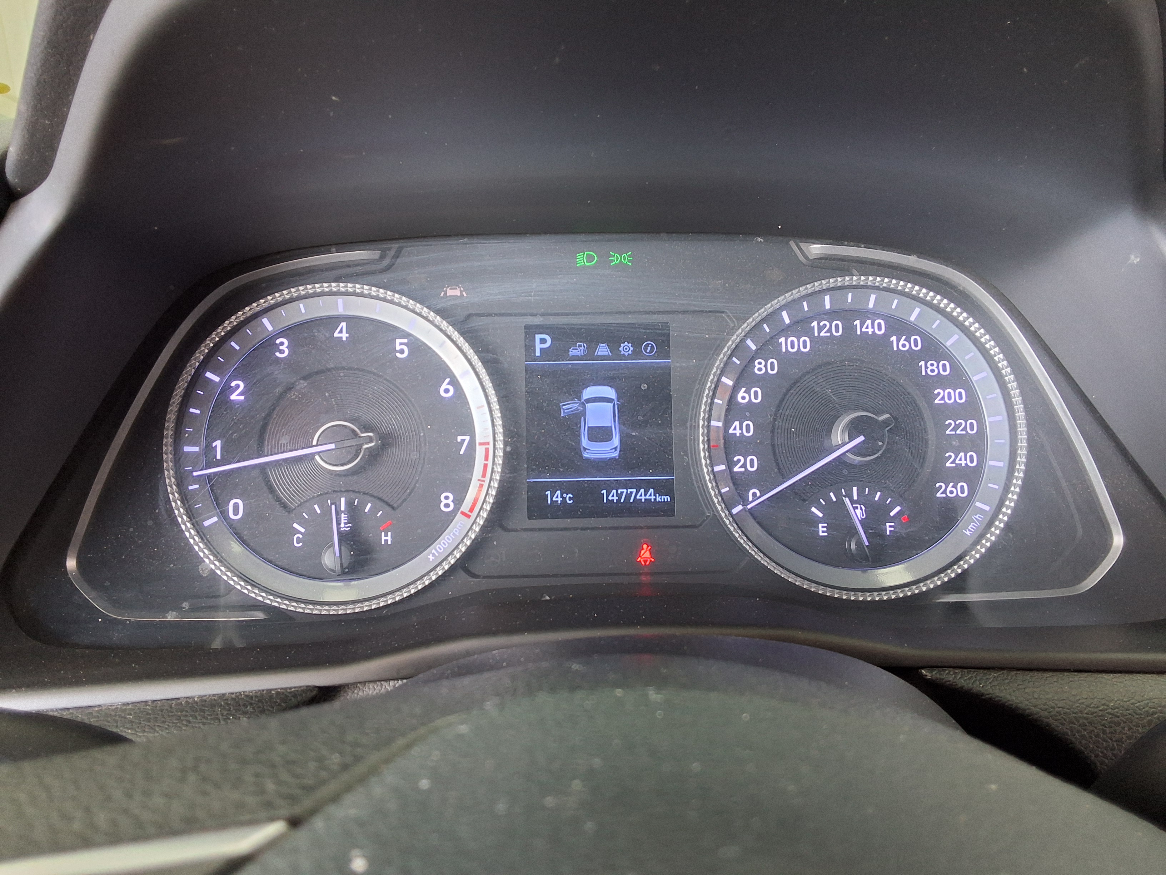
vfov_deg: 49.7
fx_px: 943
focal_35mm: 28
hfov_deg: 63.4
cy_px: 438
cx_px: 583
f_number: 1.9
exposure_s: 1/40
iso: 200
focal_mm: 2.91
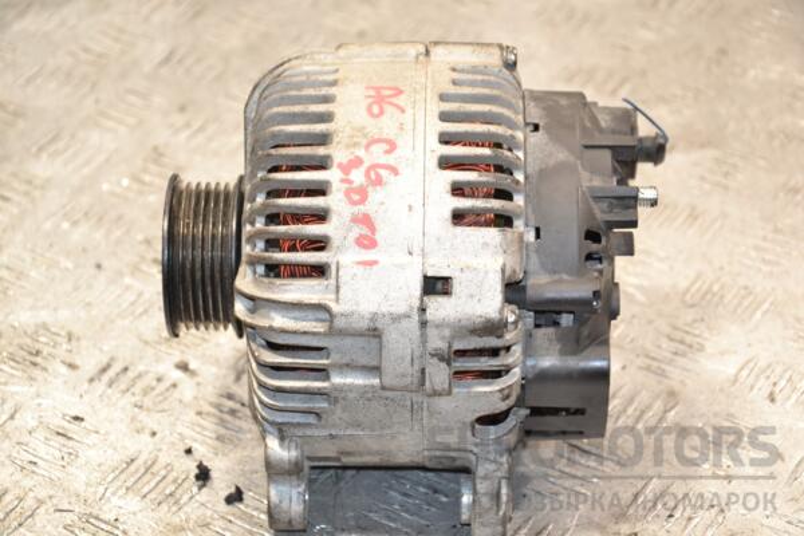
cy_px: 268
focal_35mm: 112
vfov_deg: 12.2
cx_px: 402
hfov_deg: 18.2
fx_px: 2512
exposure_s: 1/60
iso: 800
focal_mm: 75
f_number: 5.3
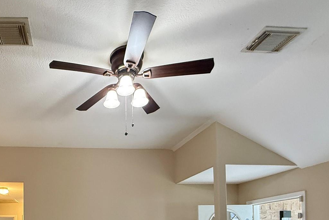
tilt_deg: +1.7
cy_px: 231
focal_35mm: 29
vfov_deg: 38.6
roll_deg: +0.5
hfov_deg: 59.3
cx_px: 72
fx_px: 265
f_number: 2.2
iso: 500
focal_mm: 2.22
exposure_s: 1/60
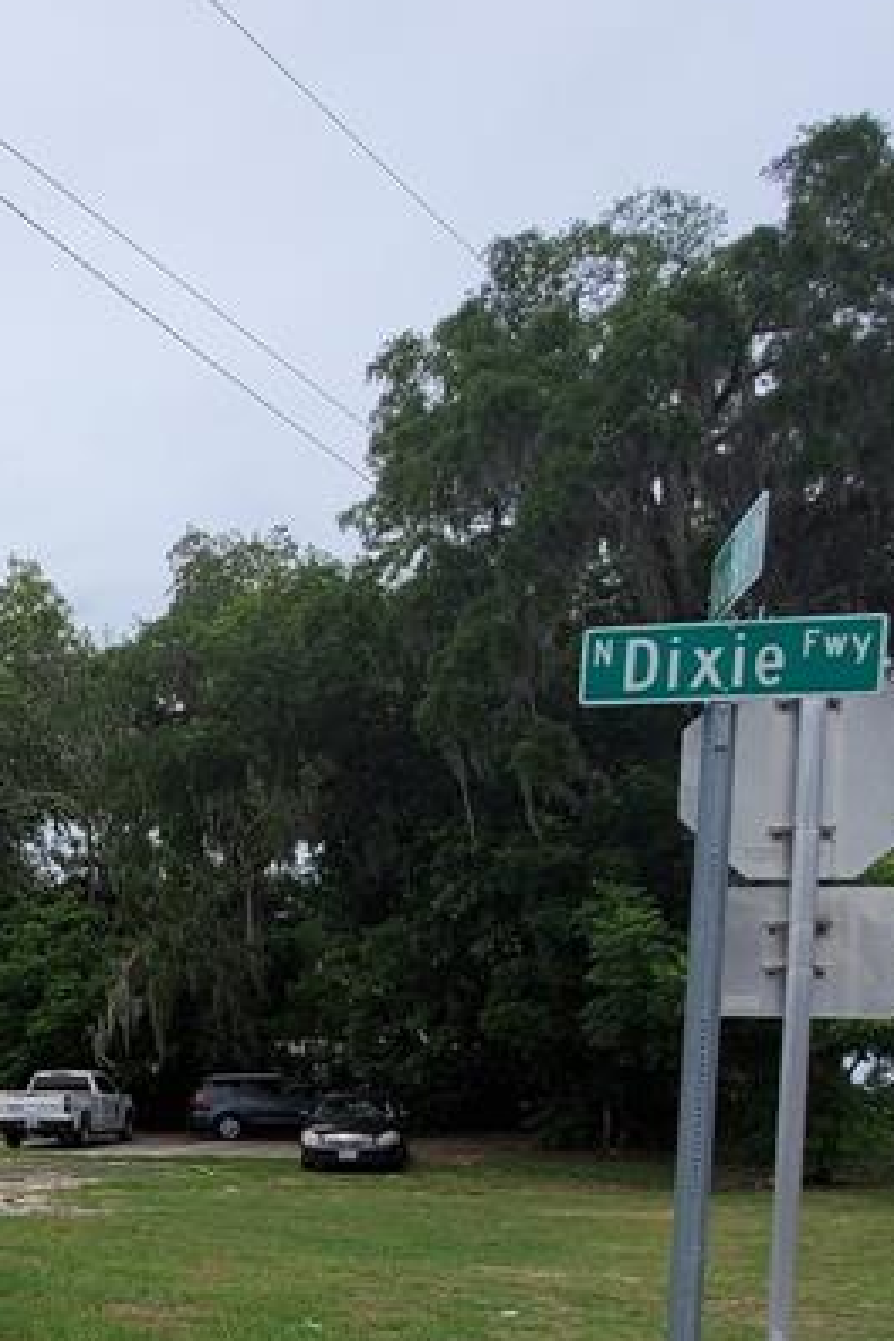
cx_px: -112
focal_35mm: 35
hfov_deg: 32.8
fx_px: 1304
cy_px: 1029
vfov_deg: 51.7
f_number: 2.2
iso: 50
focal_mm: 1.8
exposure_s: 1/1460
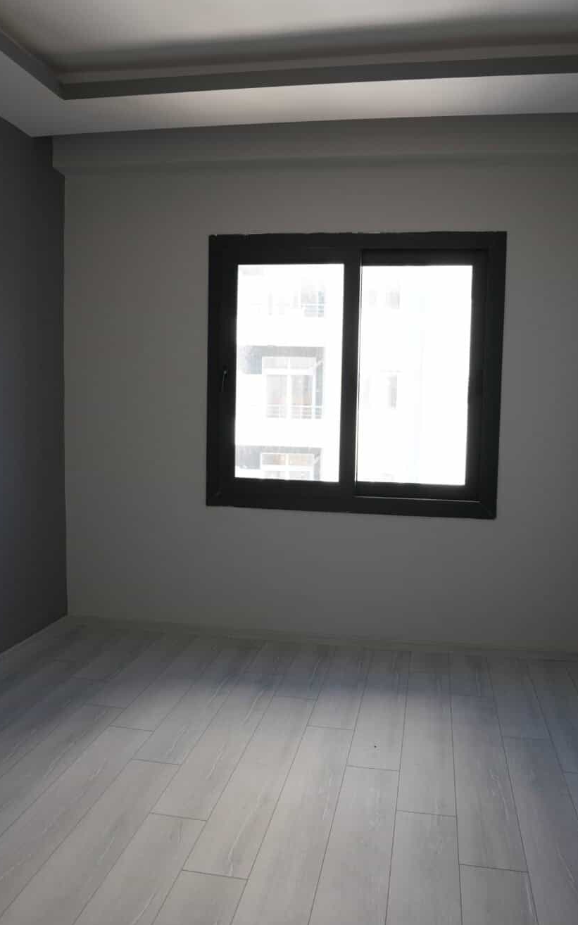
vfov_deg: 68.4
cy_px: 456
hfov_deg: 46.0
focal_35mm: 27
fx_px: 681
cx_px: 307
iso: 200
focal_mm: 17
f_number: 4
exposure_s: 1/160
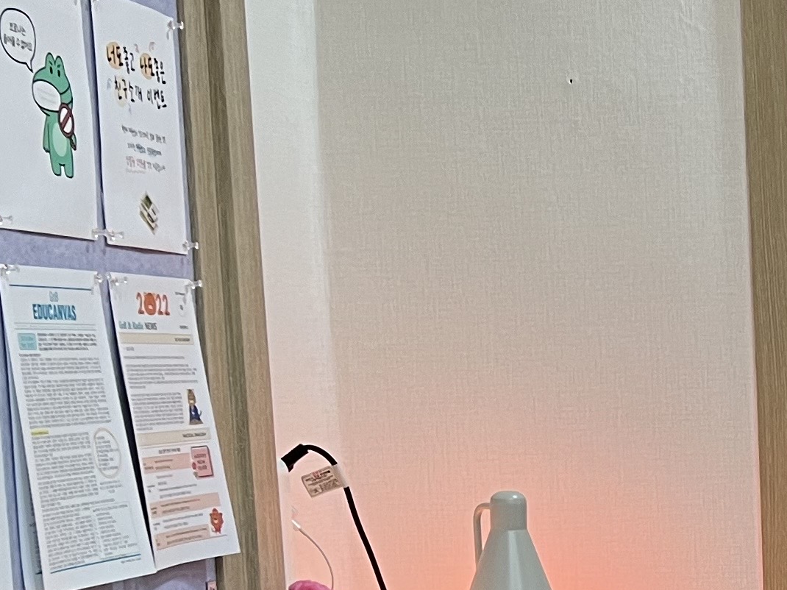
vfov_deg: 14.8
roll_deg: +1.2
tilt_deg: -6.9
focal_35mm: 98
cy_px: 628
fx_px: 2228
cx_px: 900
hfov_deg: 19.1
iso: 100
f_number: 1.5
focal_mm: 5.7
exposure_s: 1/60
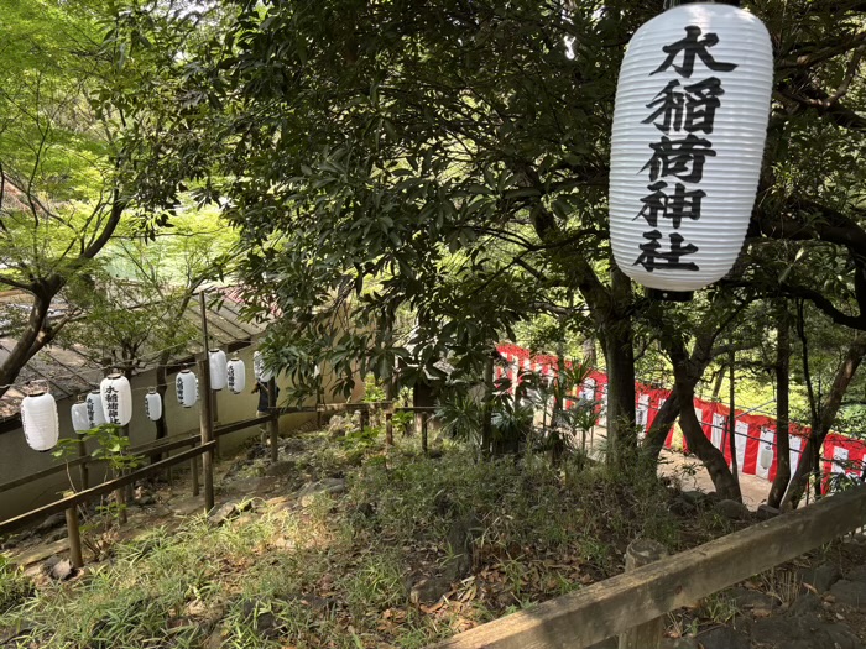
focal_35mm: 26
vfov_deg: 53.1
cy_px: 324
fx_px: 650
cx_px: 433
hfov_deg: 67.3
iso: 125
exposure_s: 1/109
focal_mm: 5.96
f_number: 1.6
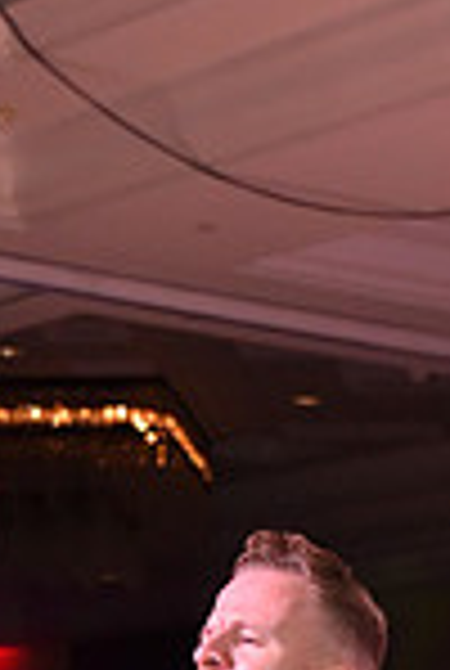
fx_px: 3620
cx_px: 25
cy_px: 1187
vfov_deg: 10.0
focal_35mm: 194
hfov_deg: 7.1
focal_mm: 50
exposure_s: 1/320
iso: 2500
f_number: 6.3
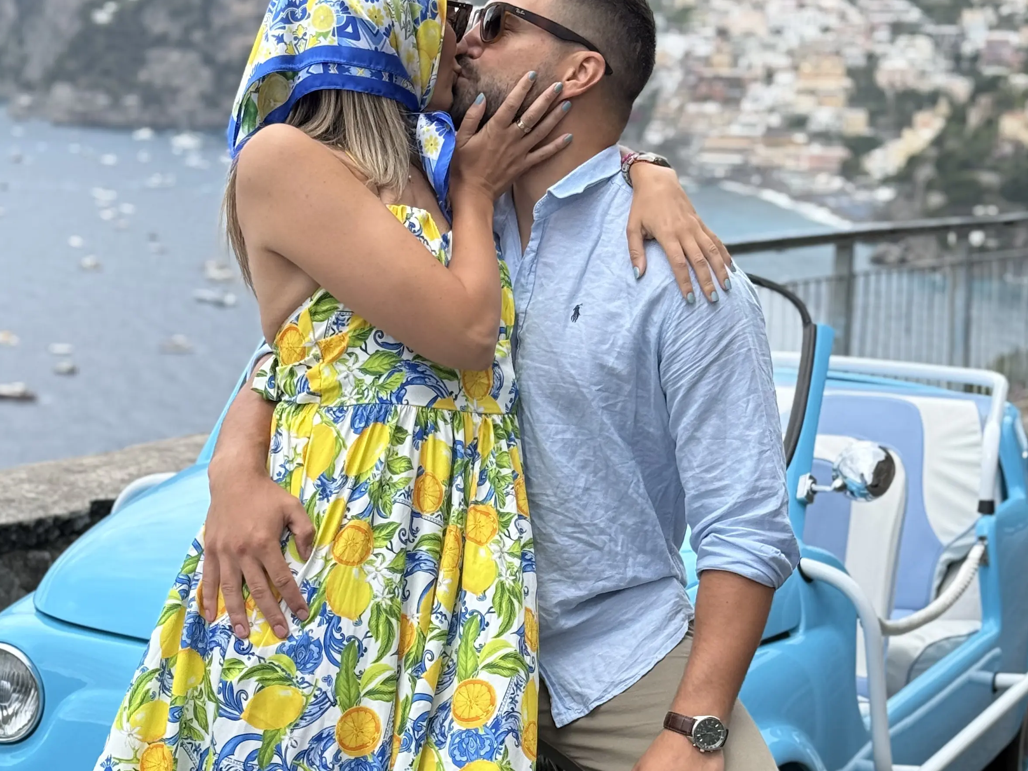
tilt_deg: -13.4
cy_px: 635
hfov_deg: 23.8
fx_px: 2435
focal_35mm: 82
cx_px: 537
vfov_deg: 17.8
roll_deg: -1.7
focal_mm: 6.76
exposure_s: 1/1543
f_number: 1.78
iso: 64
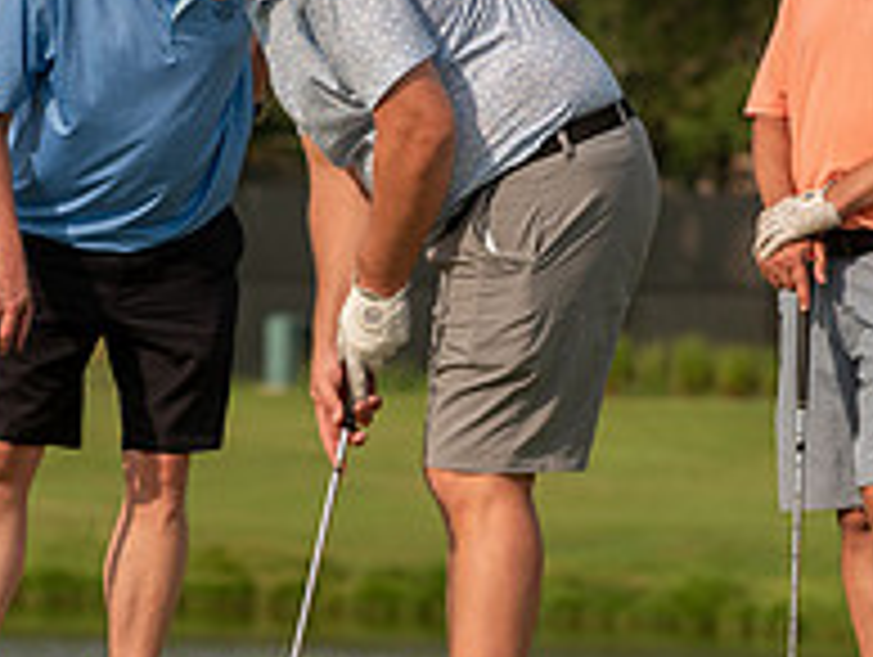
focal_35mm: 574
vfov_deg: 2.6
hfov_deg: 3.4
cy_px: 403
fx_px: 14494
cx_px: 306
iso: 250
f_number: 5
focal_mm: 200
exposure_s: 1/1600
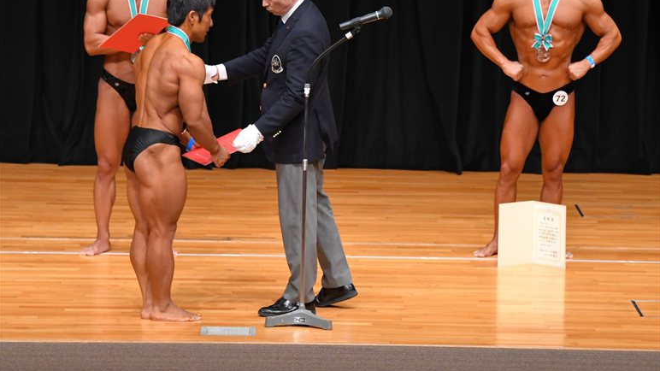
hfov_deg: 8.1
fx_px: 4690
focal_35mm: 268
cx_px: 330
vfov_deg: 4.5
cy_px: 156
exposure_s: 1/400
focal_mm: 170
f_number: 5.6
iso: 4000
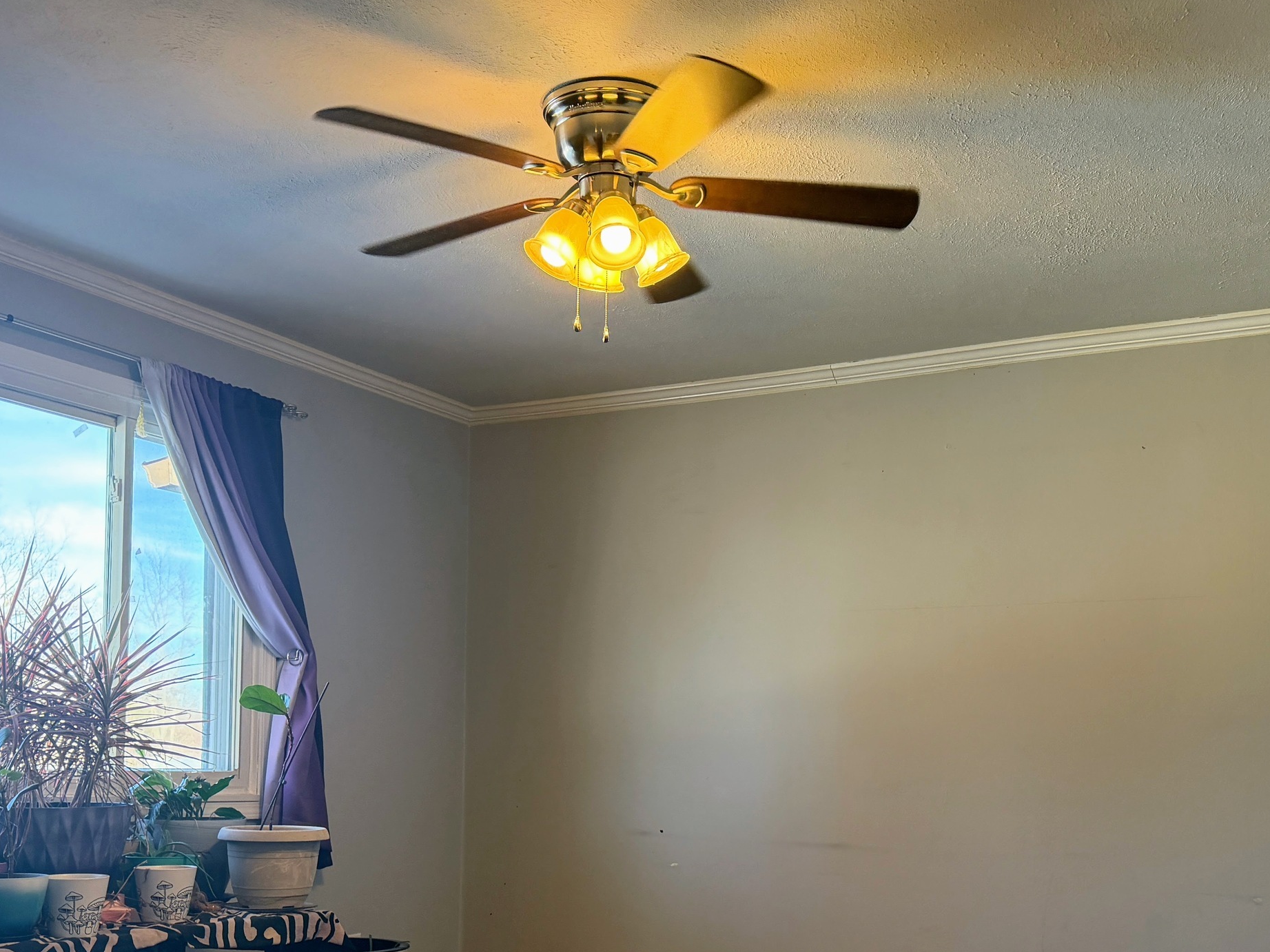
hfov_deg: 46.8
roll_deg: -1.1
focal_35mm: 40
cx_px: 649
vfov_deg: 35.3
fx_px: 1467
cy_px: 700
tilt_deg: +2.2
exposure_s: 1/186
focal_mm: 6.76
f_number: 1.78
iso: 200
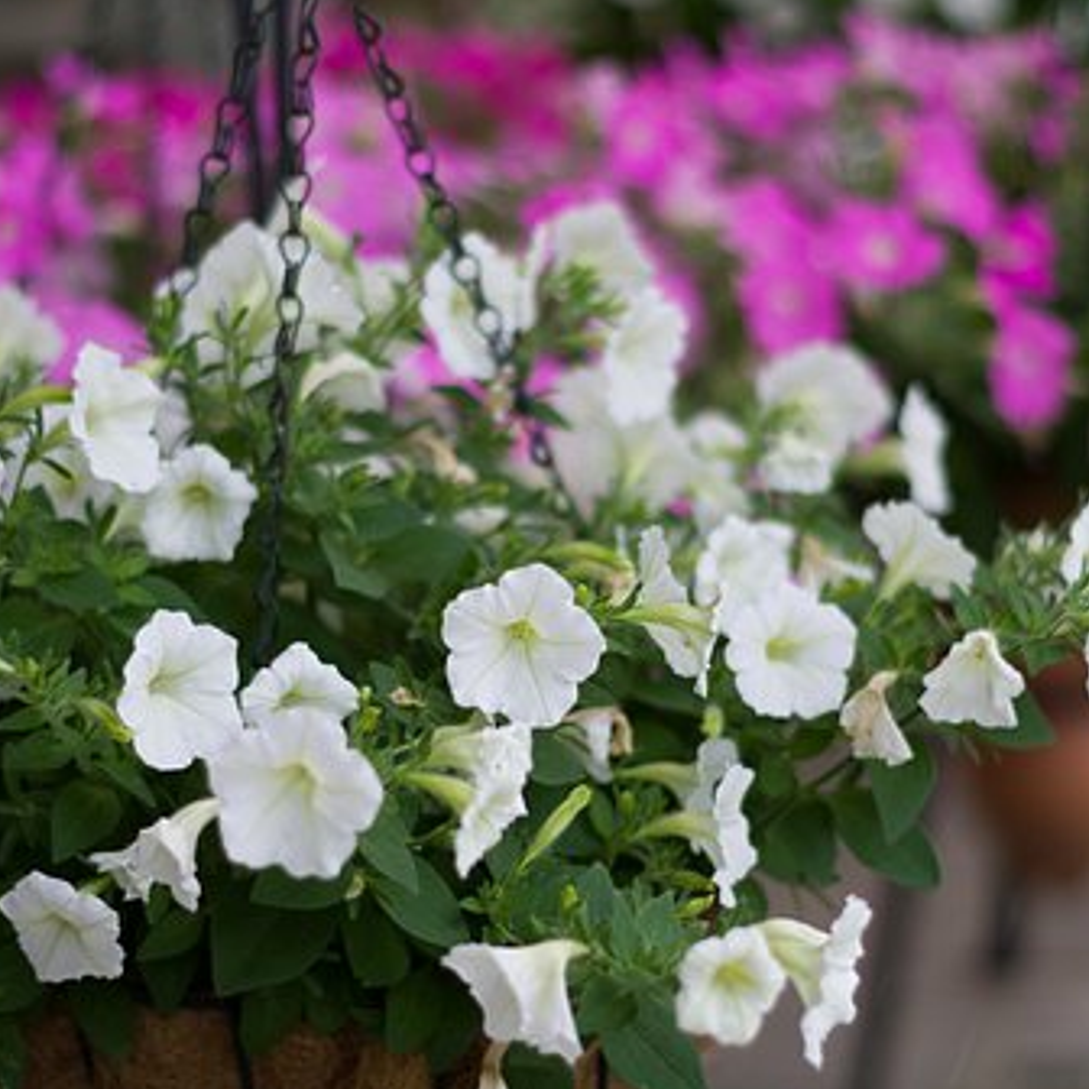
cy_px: 638
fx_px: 3452
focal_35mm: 97
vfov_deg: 17.9
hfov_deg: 17.9
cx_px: 541
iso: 100
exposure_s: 1/4000
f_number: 1.8
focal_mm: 50
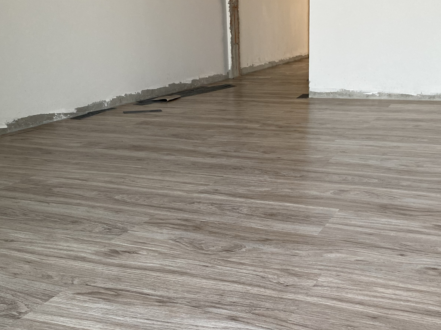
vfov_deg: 32.5
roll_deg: +1.2
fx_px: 561
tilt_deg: -19.4
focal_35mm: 44
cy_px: 233
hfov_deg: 42.8
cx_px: 258
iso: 125
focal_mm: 4.25
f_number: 1.8
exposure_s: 1/121
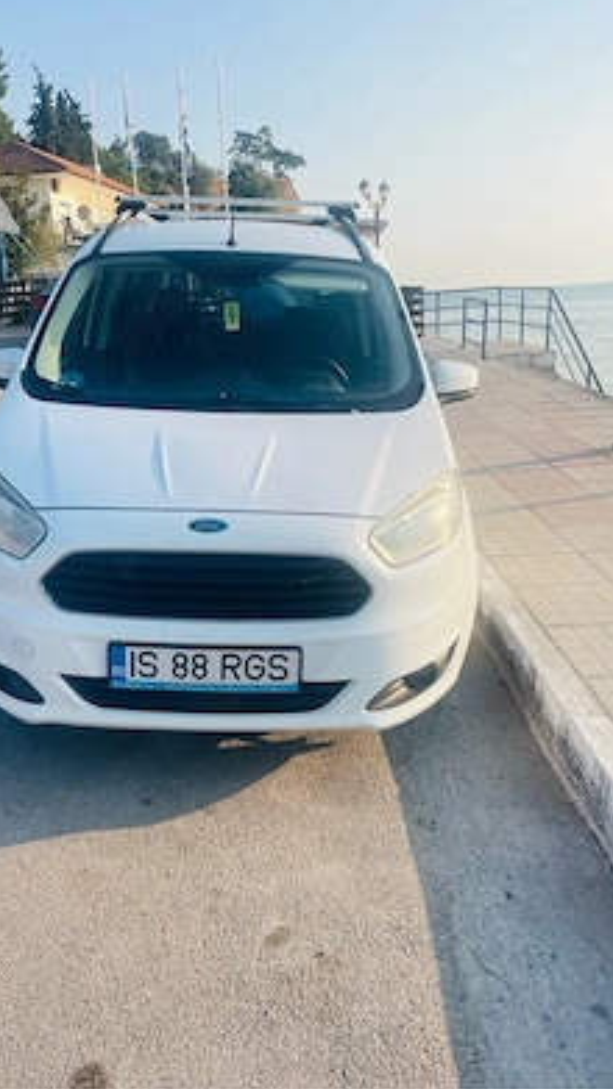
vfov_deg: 66.1
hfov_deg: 40.1
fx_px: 838
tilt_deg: -14.8
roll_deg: +3.6
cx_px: 256
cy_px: 535
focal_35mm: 29
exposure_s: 1/2506
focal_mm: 4.2
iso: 32
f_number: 1.6
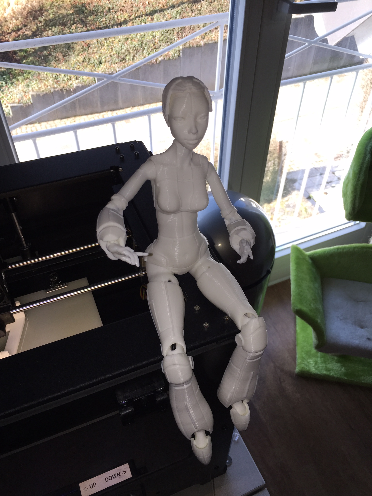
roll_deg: -2.6
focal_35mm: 29
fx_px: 416
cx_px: 186
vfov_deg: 61.7
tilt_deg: -44.1
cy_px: 248
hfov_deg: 48.2
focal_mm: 4.15
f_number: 2.2
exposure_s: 1/120
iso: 32
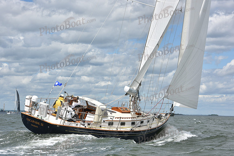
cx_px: 117
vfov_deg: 14.4
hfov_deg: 21.5
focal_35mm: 95
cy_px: 78
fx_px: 618
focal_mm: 95
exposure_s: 1/1250
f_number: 9
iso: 320
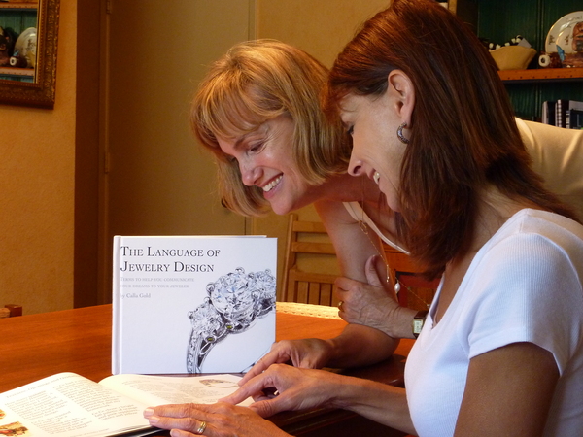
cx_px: 292
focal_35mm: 59
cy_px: 218
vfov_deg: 24.8
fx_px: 994
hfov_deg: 32.7
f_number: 3.9
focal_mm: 9.7
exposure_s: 1/13
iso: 400
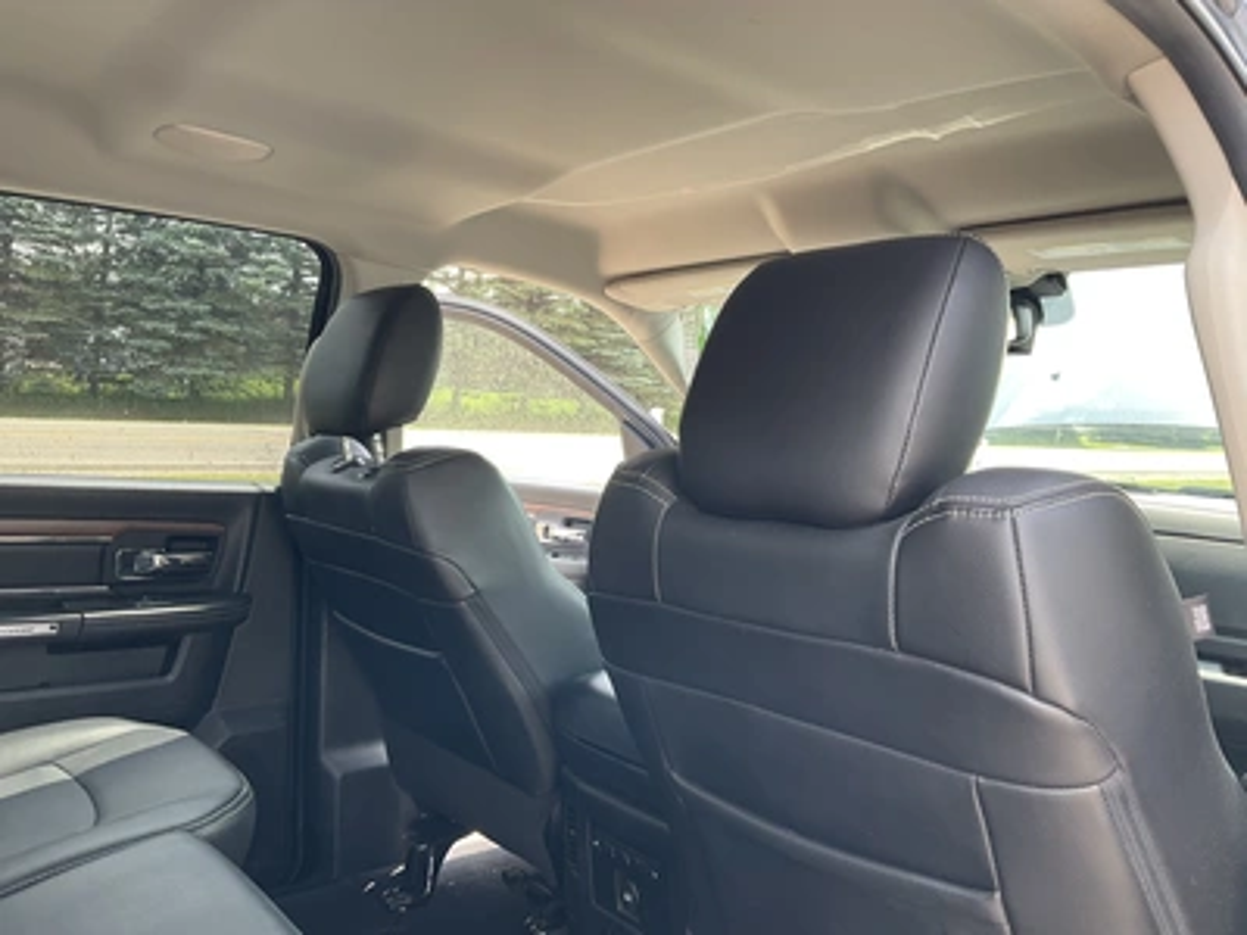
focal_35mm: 29
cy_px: 468
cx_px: 624
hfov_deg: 61.7
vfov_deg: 48.2
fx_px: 1045
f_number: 1.8
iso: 25
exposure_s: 1/122
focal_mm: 3
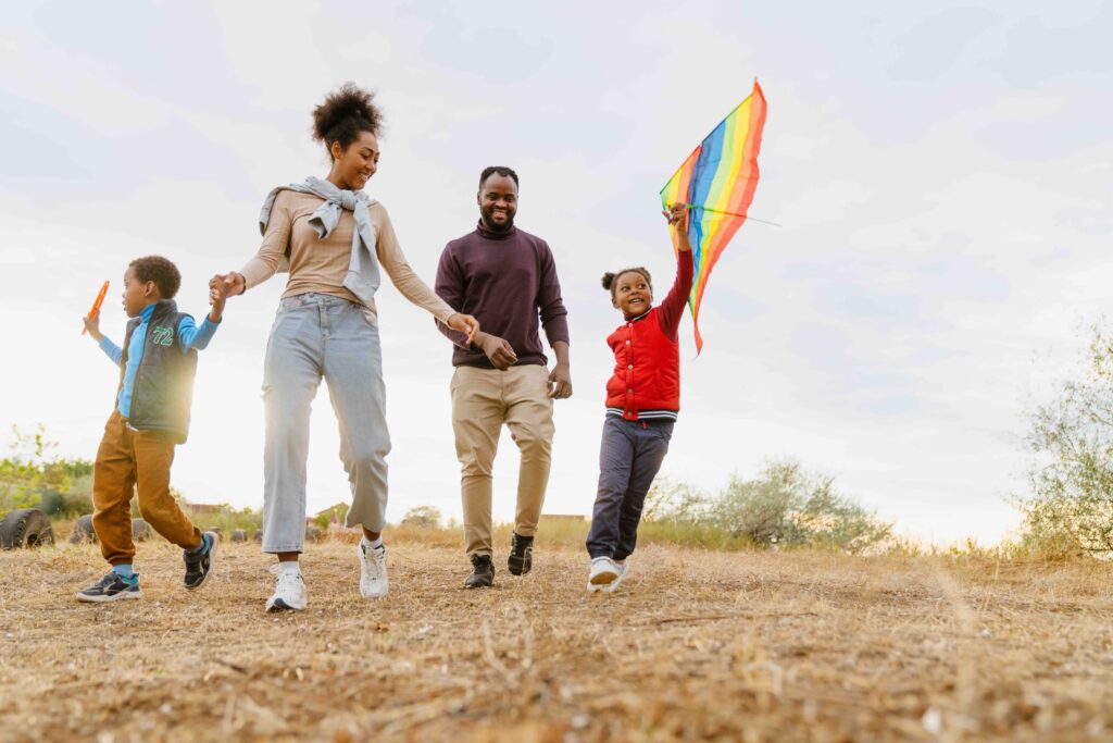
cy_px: 372
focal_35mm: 35
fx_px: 1082
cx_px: 556
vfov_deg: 37.9
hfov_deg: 54.4
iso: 320
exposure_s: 1/400
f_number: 3.2
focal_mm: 35
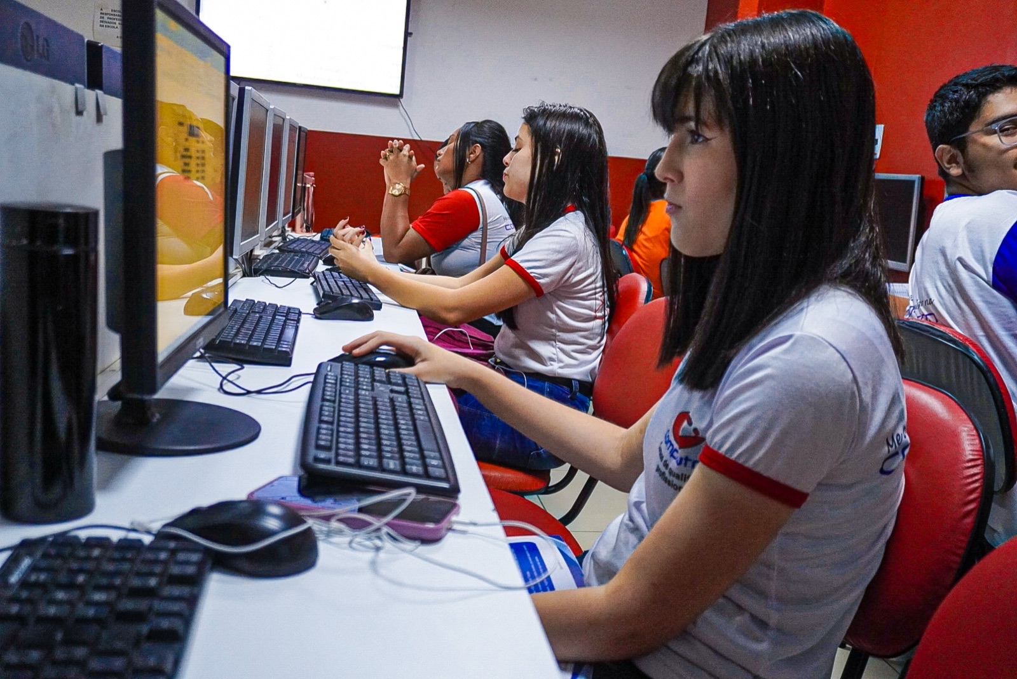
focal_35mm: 34
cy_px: 340
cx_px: 508
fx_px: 975
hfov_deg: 55.1
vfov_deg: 38.4
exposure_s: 1/160
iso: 3200
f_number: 4
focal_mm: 23
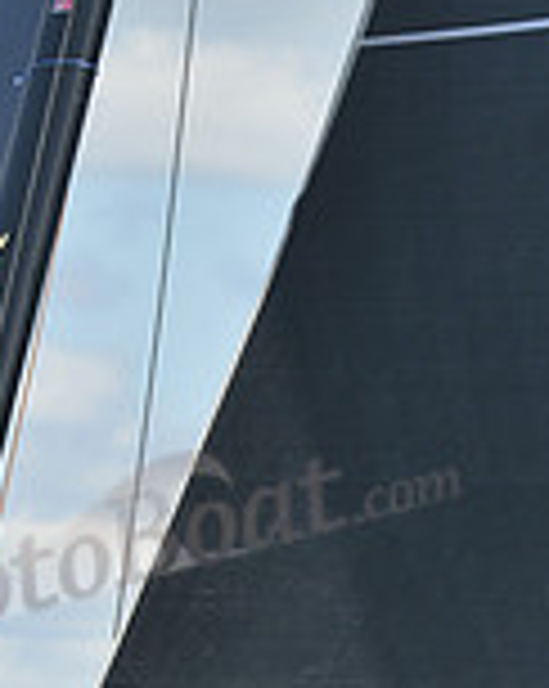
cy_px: 1133
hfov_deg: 1.7
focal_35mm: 889
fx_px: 18092
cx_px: 695
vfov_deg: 2.2
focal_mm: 250
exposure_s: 1/800
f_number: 7.1
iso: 280
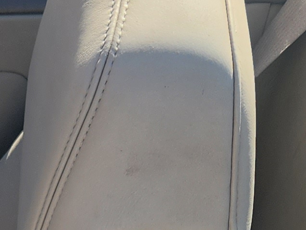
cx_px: -163
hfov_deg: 12.8
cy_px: 530
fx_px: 1282
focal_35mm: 145
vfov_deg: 9.3
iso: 20
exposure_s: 1/666
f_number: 1.8
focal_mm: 5.4
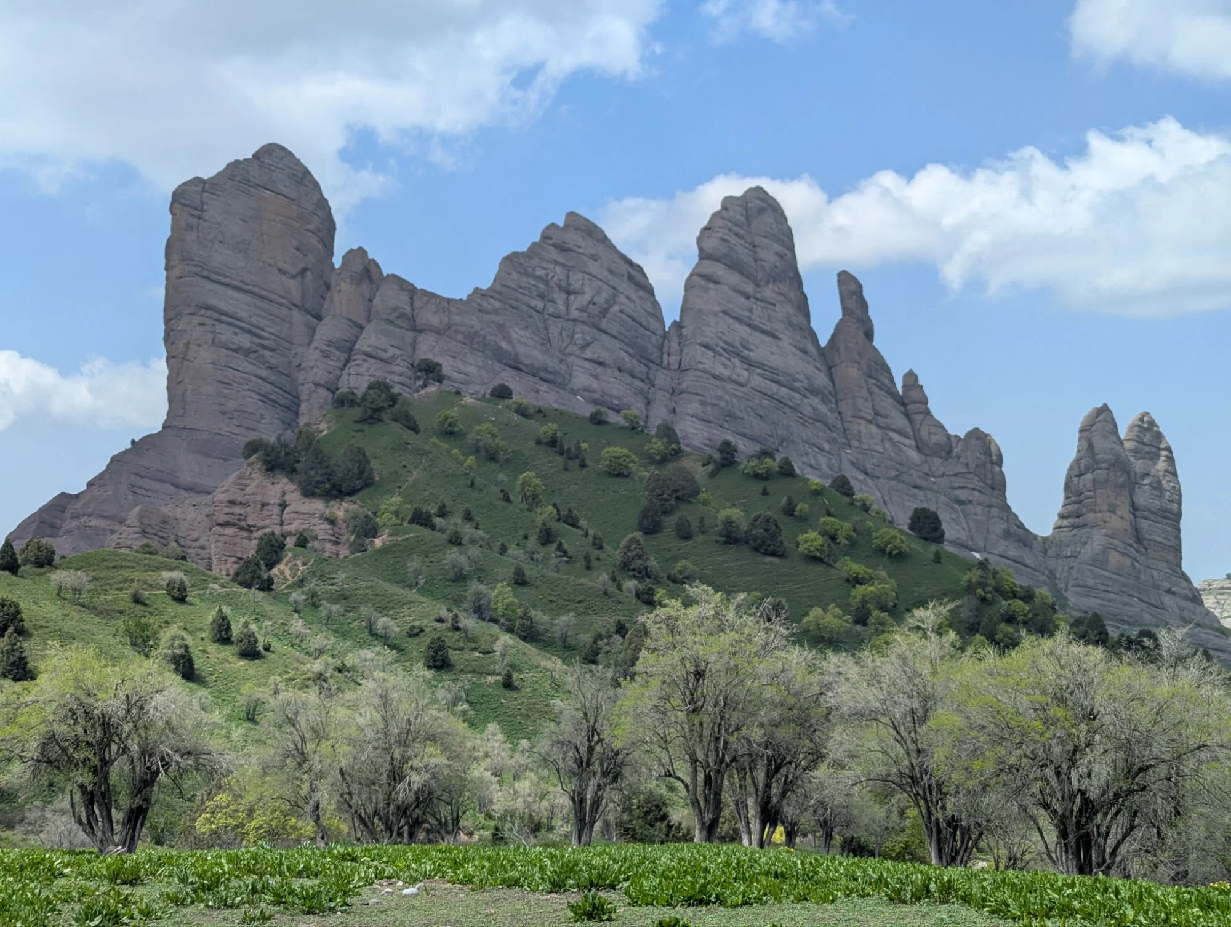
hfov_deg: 39.6
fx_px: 1709
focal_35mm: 48
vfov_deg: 30.3
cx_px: 616
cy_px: 464
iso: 48
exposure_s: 1/2500
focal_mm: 6.81
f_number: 1.85
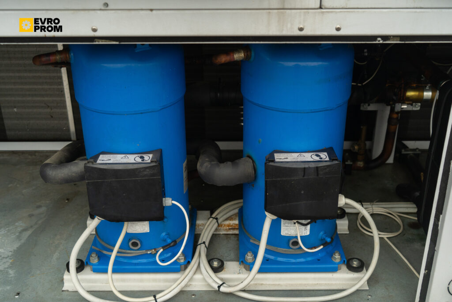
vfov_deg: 32.6
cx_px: 226
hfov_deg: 47.4
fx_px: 515
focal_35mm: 41
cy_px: 151
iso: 320
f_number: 4
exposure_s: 1/100
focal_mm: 41
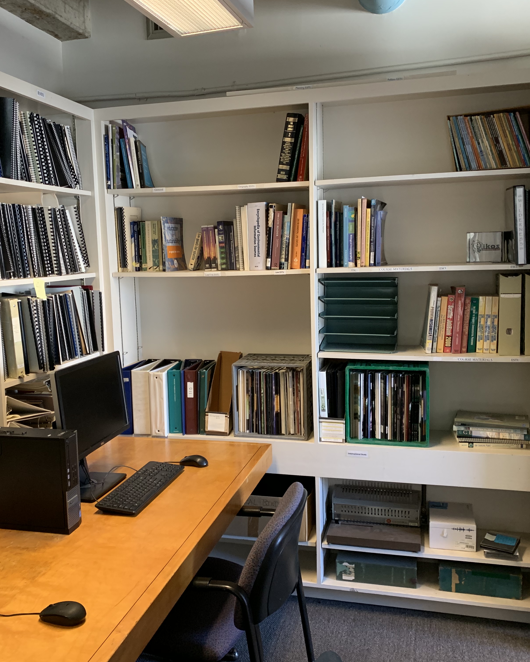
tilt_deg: -6.3
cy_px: 331
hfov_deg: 43.3
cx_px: 232
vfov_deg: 52.8
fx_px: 667
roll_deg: +1.6
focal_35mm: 34
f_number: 1.8
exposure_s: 1/60
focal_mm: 4.25
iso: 200
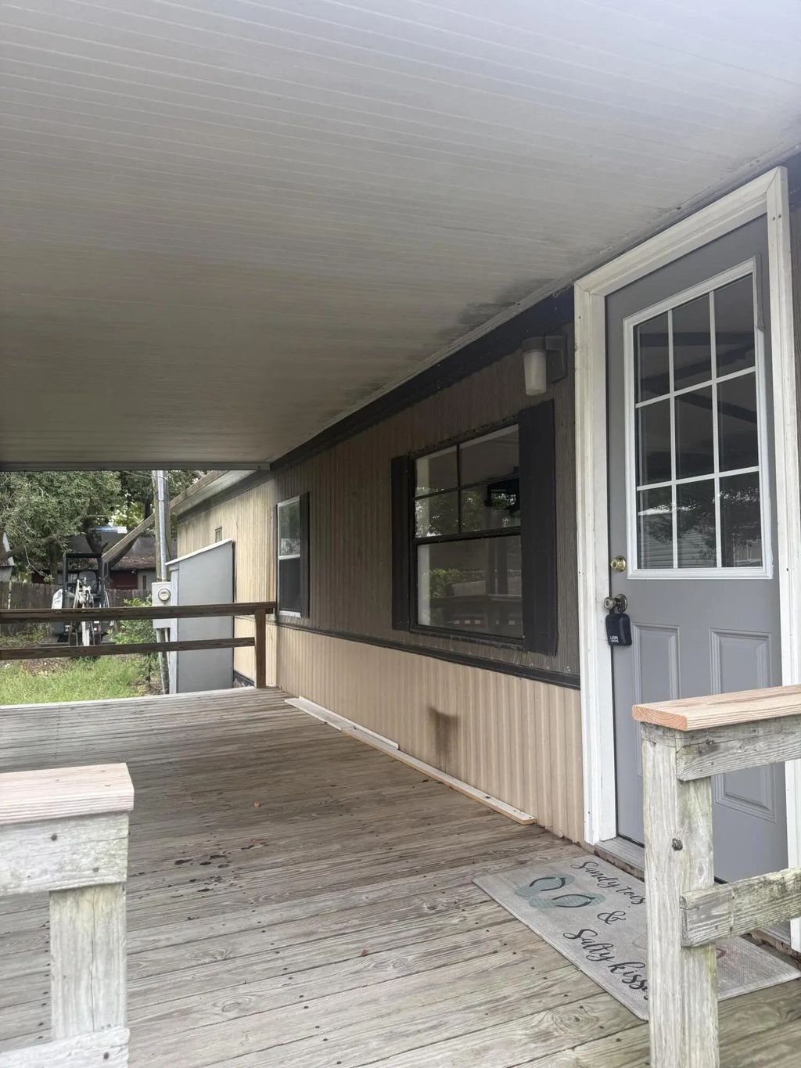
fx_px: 740
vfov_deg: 71.6
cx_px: 400
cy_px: 534
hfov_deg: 56.8
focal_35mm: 24
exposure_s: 1/416
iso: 80
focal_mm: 6.76
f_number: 1.78
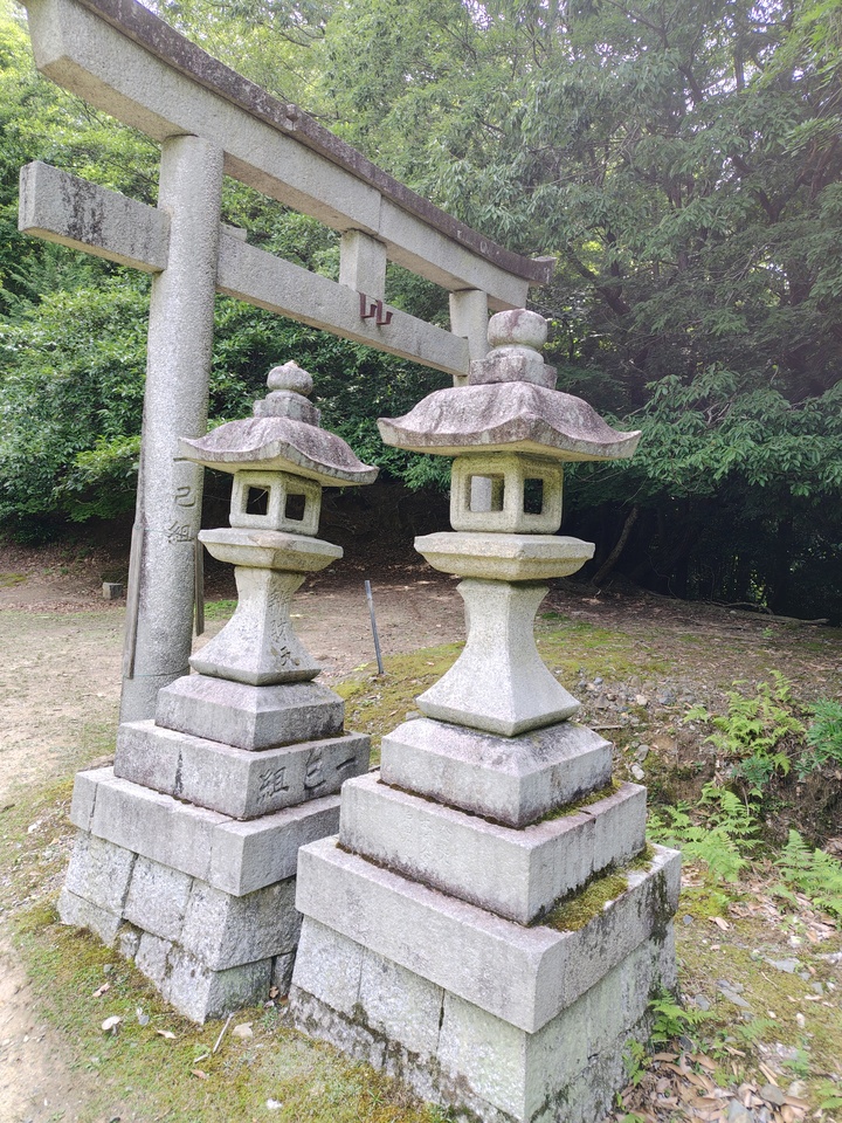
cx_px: 421
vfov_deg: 73.9
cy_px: 562
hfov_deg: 58.9
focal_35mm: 23
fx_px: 746
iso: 50
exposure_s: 1/144
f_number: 1.88
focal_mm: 5.56
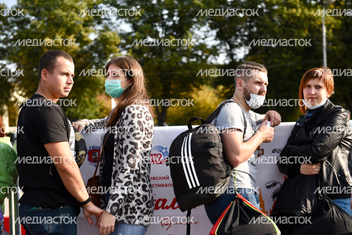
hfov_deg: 33.4
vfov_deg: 22.6
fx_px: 587
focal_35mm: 60
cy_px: 118
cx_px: 176
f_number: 4
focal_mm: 60
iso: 360
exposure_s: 1/2500
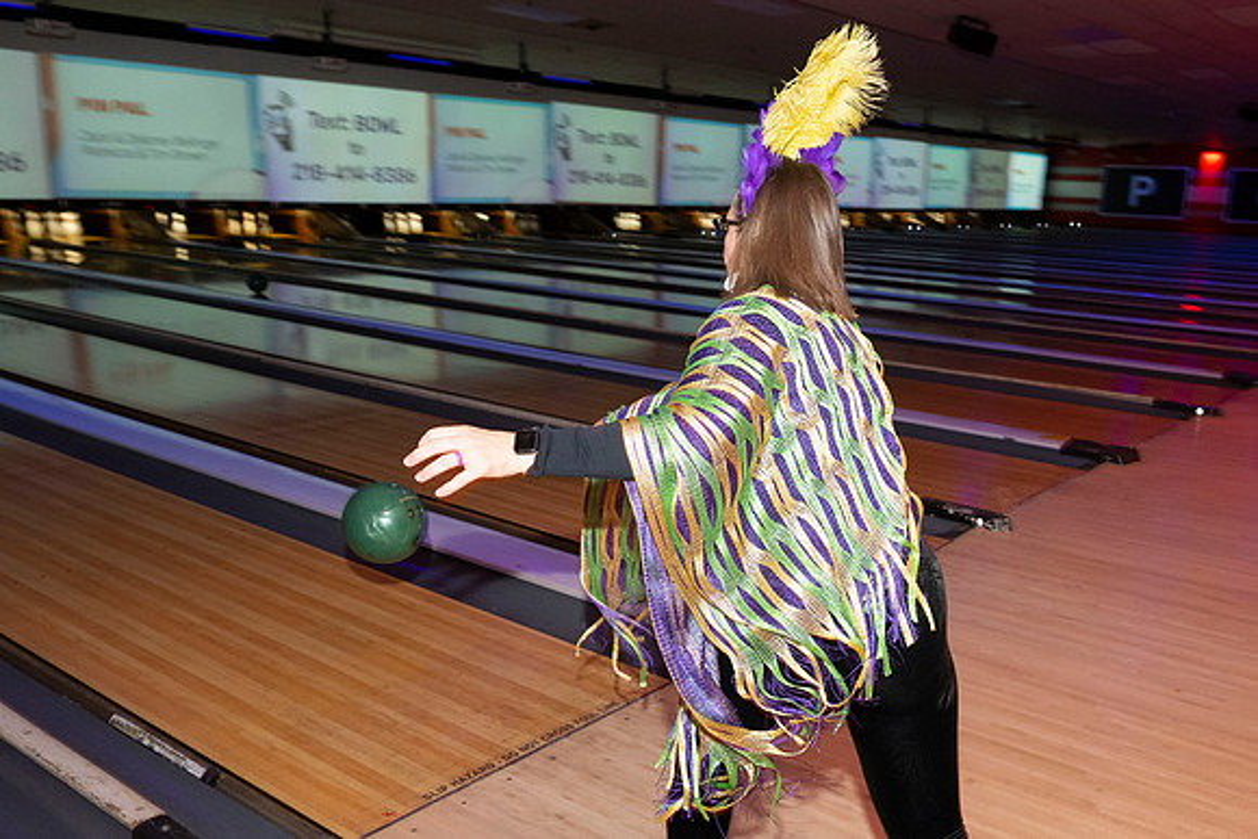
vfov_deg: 40.3
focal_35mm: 33
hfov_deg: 57.0
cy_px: 489
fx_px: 1141
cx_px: 790
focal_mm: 26
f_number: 5.6
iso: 2000
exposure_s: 1/100
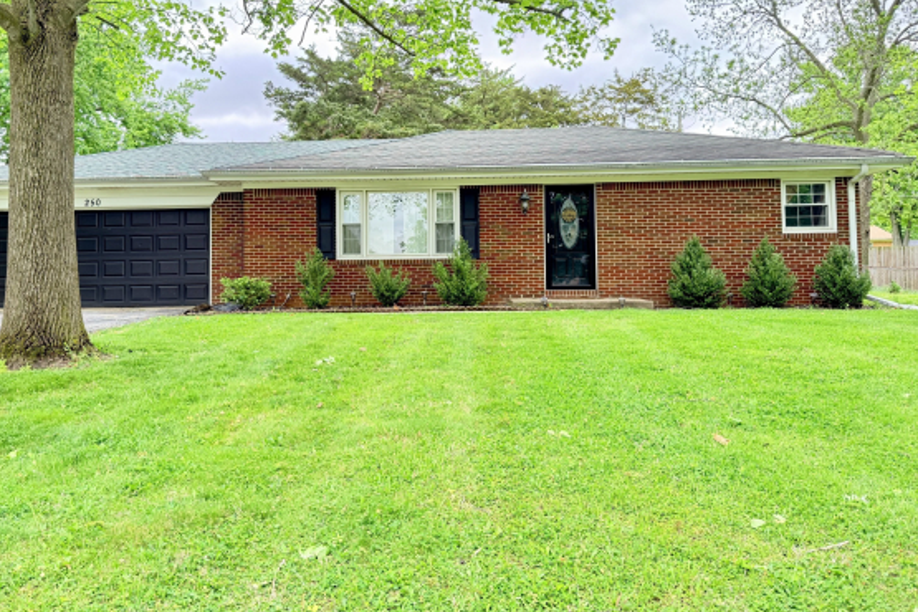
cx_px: 404
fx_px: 765
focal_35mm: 30
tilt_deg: +2.9
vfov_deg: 43.4
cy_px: 248
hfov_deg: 61.7
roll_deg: +0.7
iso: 100
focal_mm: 6.76
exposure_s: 1/295
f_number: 1.78
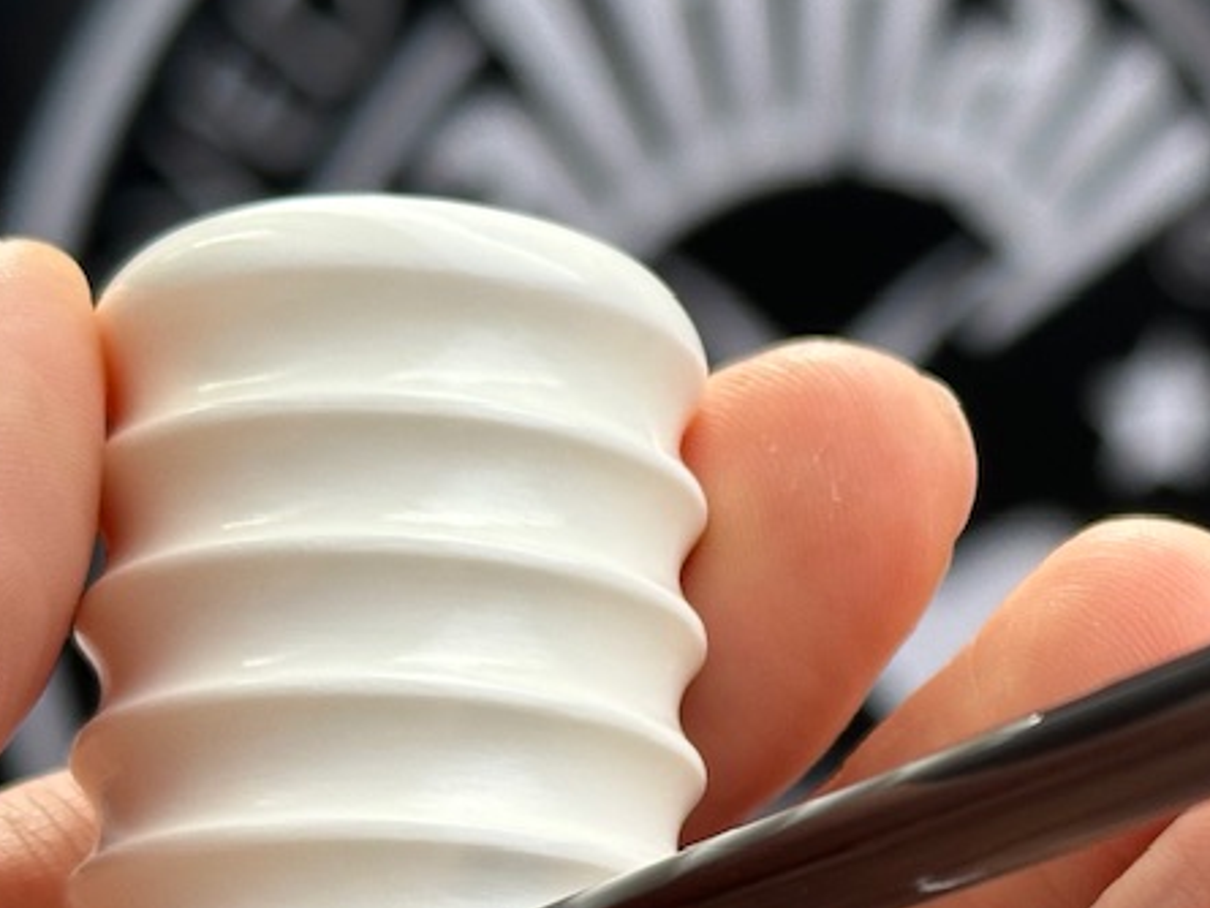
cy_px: 949
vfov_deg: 10.6
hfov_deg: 14.1
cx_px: 1221
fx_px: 4825
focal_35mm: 138
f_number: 1.78
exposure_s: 1/672
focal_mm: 6.86
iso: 64
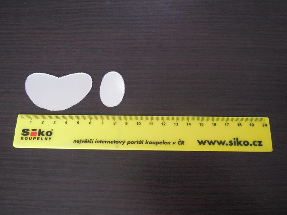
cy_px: 108
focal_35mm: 30
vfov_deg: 46.8
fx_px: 249
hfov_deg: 60.0
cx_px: 144
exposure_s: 1/13
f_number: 3.2
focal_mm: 5.3
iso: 800
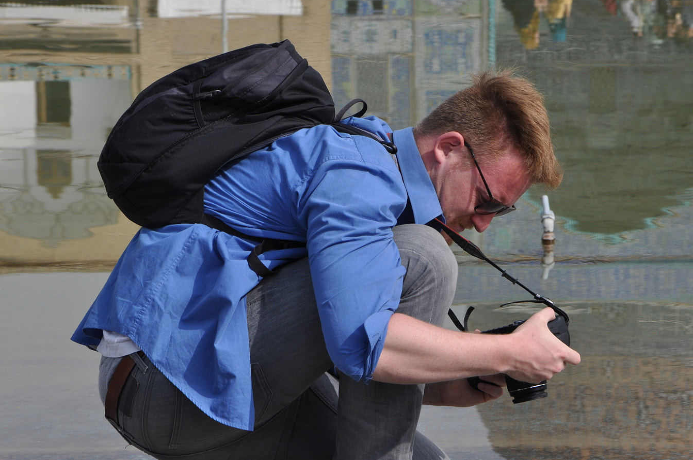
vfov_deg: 7.3
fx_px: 3607
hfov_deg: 11.0
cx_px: 396
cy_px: 271
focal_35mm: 188
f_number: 10
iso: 200
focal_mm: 105
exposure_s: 1/400
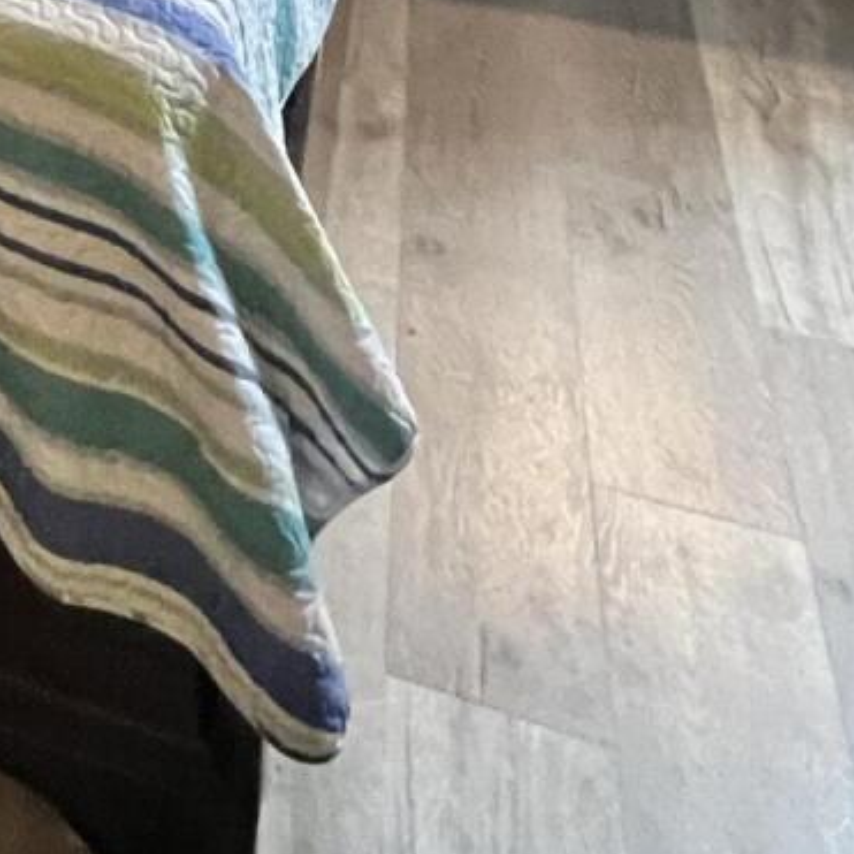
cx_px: -470
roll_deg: +3.6
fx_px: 1731
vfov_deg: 20.7
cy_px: -619
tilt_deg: -13.9
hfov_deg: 22.2
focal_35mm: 62
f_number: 1.8
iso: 800
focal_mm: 1.57
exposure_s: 1/60
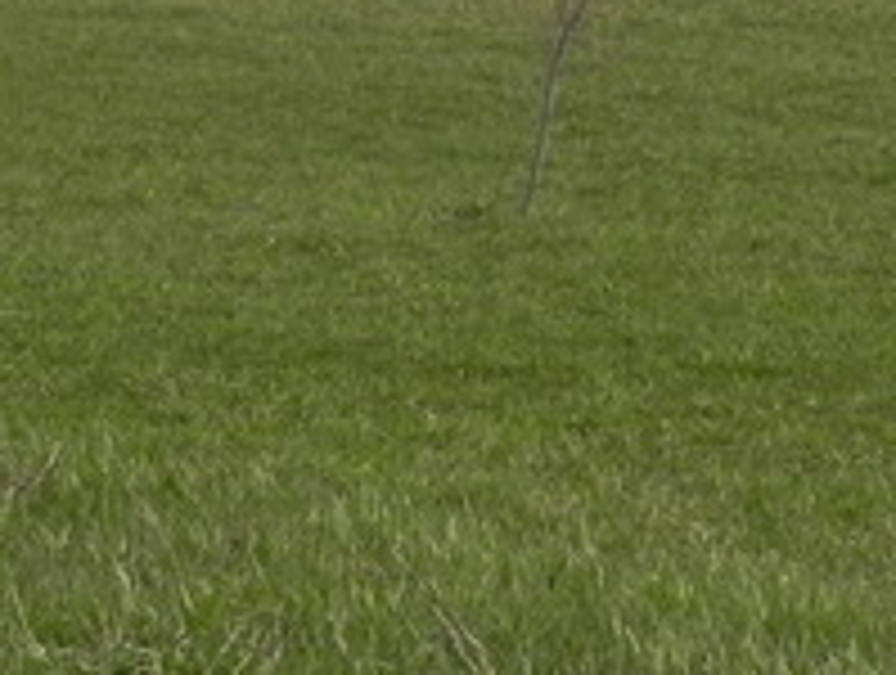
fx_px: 8739
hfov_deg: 5.8
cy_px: -351
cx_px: -81
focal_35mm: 337
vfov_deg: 4.4
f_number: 5.6
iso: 160
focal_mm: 18.8
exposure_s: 1/253
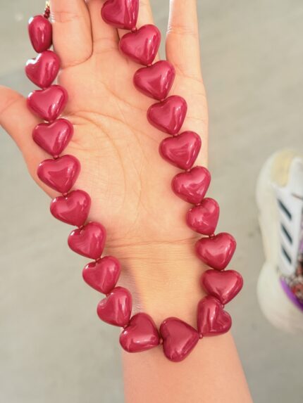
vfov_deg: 39.6
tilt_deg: -51.4
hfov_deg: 30.3
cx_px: 152
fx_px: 560
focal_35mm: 48
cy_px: 202
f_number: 1.78
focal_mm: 6.76
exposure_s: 1/60
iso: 160
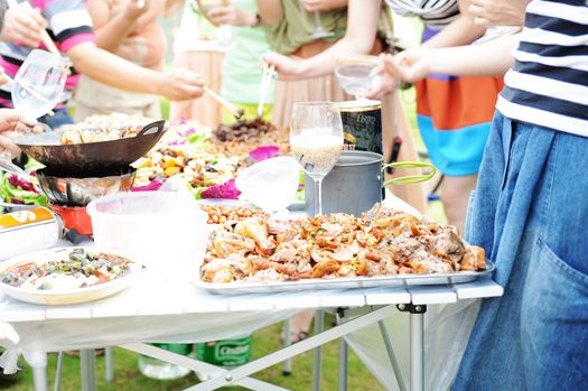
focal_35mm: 55
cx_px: 211
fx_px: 897
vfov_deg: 24.5
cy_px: 132
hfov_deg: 36.0
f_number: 3.2
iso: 200
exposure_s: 1/80
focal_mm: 38
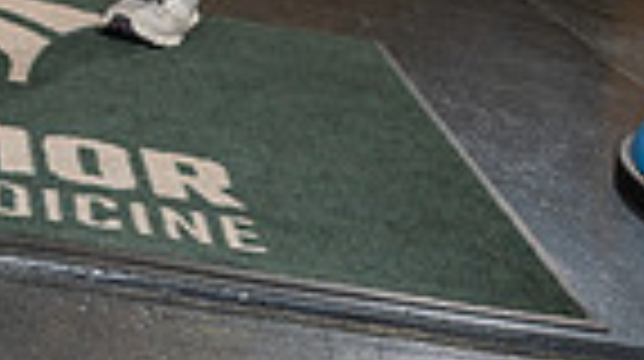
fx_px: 1910
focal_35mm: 112
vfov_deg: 9.4
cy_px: -562
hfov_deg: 18.9
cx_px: 117
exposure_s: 1/250
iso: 800
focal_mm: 34
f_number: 7.1
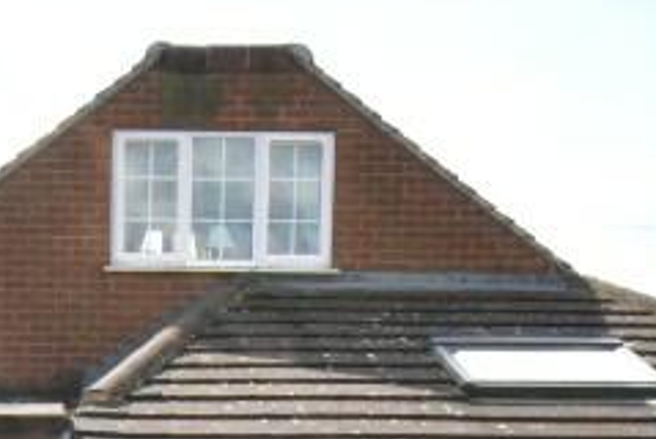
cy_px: 547
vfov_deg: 16.9
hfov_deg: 25.5
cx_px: 74
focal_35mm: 77
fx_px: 1405
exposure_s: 1/200
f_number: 25
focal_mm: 12
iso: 2000
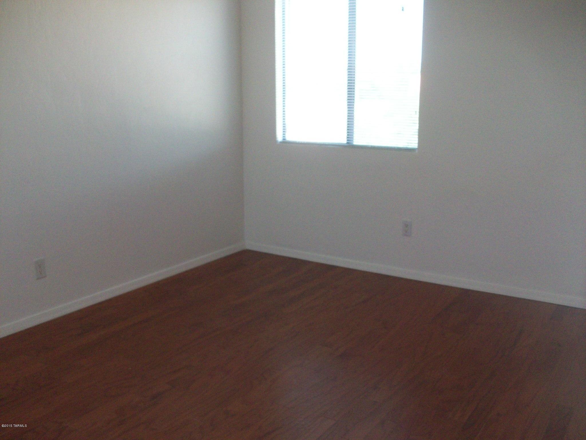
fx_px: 576
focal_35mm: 34
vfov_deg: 41.8
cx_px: 293
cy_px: 220
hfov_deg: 54.0
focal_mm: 5.7
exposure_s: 1/60
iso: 160
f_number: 2.8
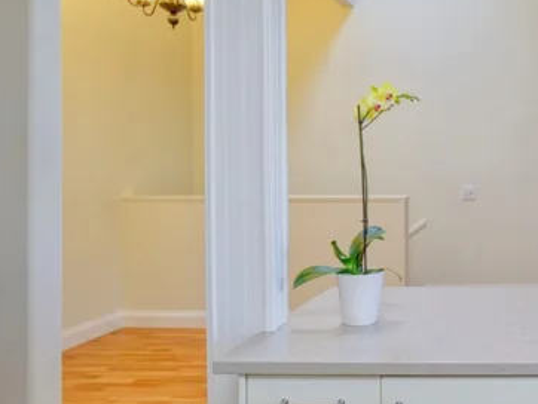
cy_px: 183
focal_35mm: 33
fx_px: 513
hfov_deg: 47.1
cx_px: 525
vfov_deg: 42.9
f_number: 8
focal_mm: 8
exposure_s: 1/3.33
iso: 200
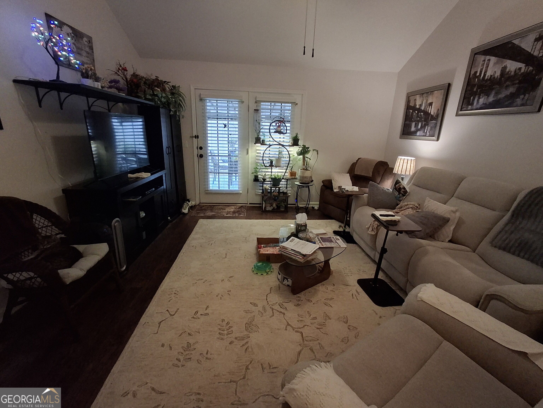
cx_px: 272
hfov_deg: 94.5
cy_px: 204
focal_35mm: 16
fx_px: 251
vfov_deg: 78.1
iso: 250
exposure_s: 1/40
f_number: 2.2
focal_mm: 1.64
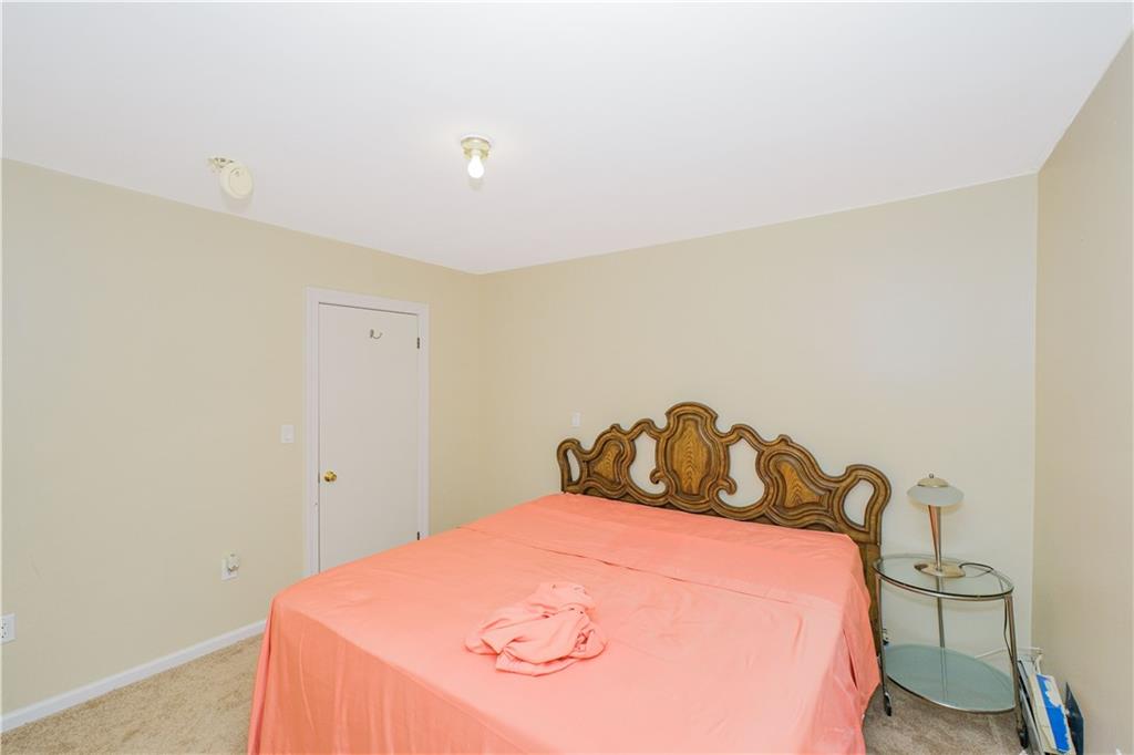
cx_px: 567
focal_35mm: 15
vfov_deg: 77.3
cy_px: 378
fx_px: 472
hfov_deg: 100.4
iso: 500
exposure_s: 1/60
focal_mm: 10
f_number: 8
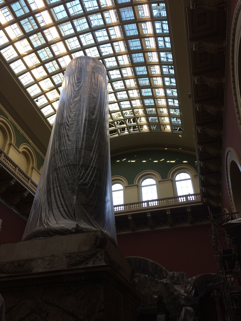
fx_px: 269
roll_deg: +0.8
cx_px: 120
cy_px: 160
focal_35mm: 29
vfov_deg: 61.7
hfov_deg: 48.2
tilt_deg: +33.9
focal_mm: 4.15
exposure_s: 1/100
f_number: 2.2
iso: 64
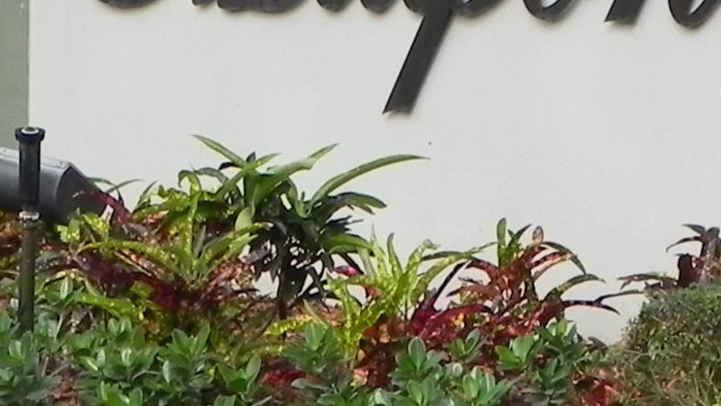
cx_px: 201
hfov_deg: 7.8
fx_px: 5277
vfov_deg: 4.4
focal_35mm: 276
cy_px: -13
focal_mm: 11.8
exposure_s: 1/308
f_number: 6.3
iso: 160
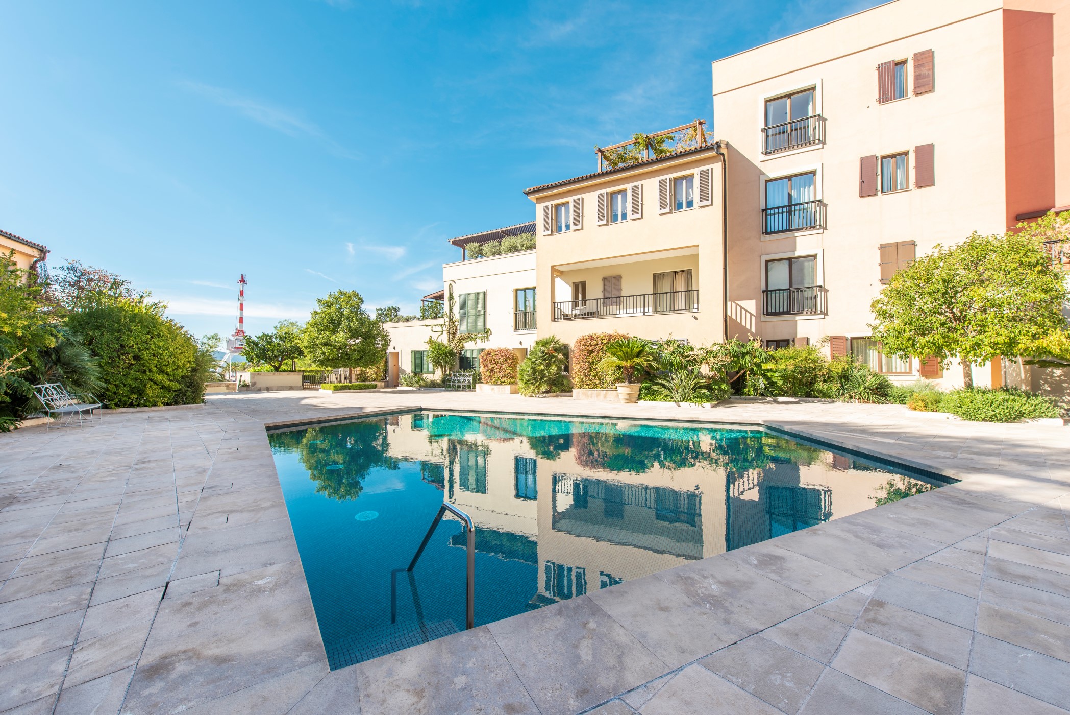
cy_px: 358
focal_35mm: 14
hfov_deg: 104.2
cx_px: 535
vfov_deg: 81.3
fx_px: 416
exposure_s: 1/100
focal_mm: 14
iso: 50
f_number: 6.3
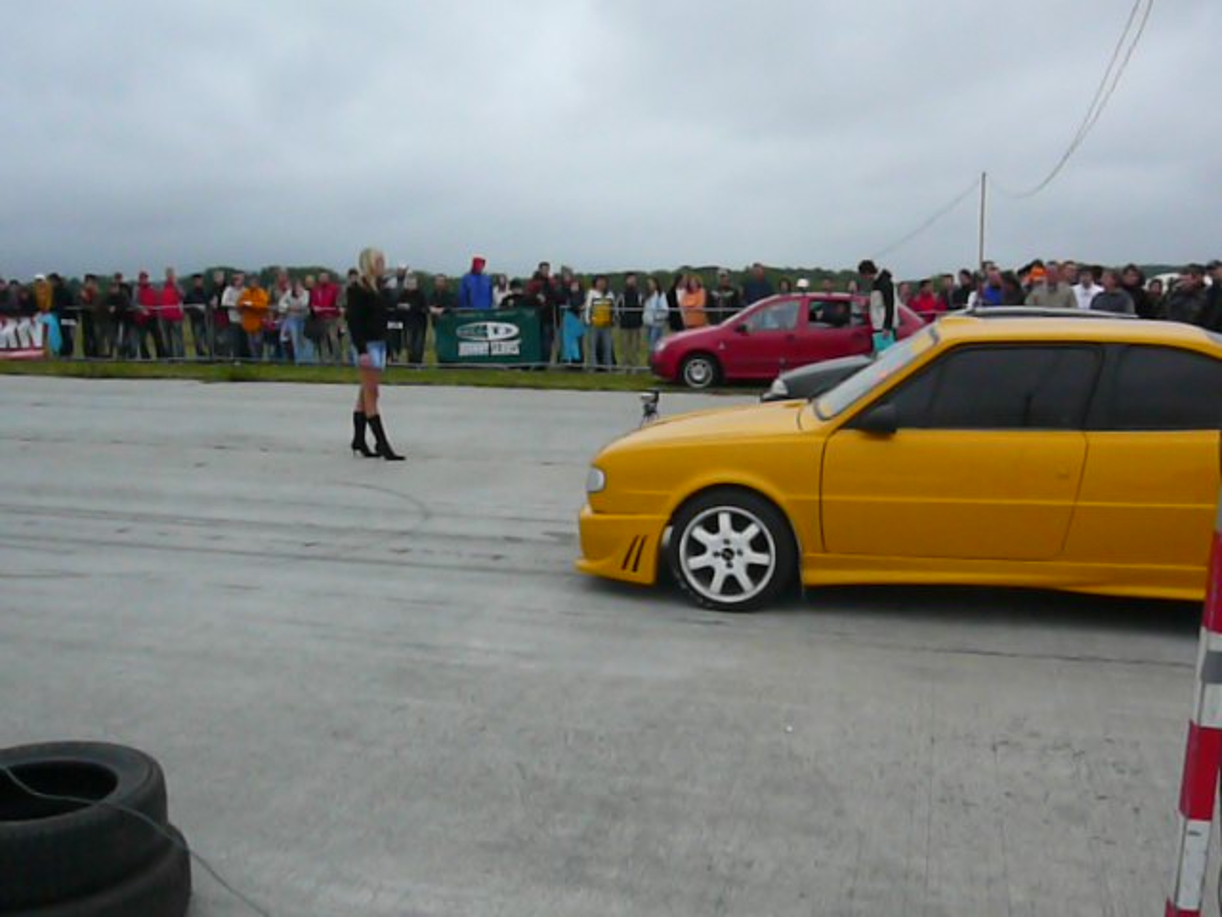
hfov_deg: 52.6
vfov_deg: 40.7
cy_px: 458
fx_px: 1236
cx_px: 611
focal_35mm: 35
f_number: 5
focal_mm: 5.2
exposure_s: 1/1600
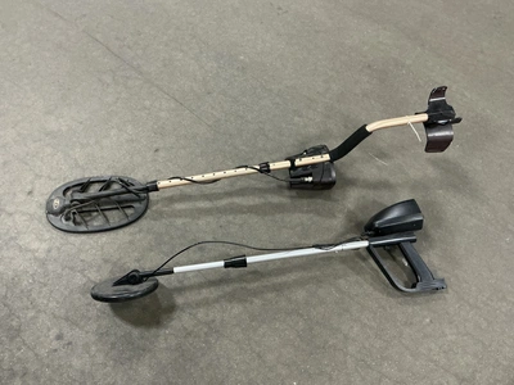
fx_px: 416
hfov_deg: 63.4
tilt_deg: -60.1
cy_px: 192
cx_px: 257
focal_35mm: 28
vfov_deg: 49.7
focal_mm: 3
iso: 250
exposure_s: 1/40
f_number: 1.8
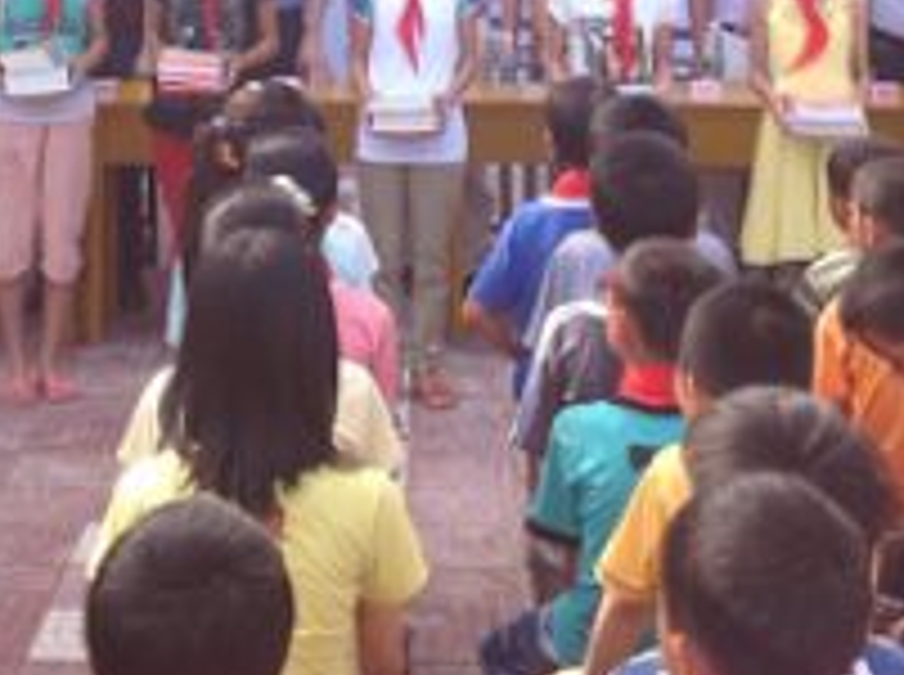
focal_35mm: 87
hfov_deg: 22.5
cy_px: -115
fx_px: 2268
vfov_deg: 16.3
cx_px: 382
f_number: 2.4
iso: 80
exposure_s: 1/369
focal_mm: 4.28
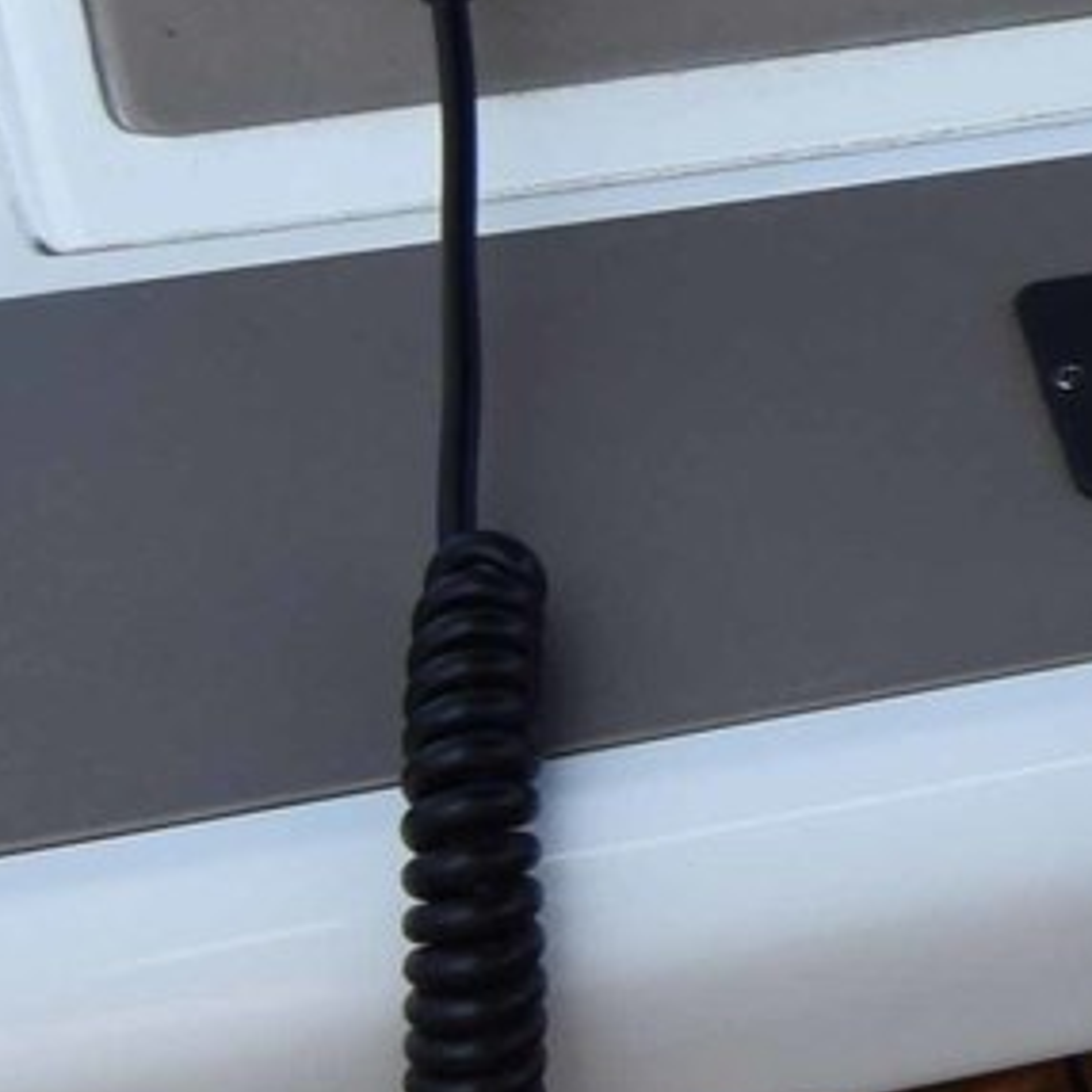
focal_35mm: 156
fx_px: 5568
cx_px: 3230
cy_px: -13
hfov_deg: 9.1
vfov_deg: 11.1
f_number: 8
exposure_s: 1/160
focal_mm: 14
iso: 100
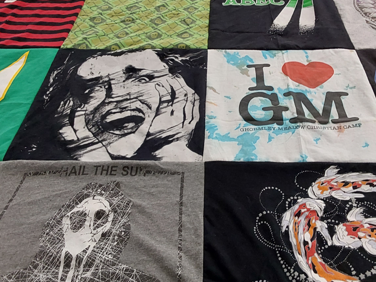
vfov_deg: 35.8
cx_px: 218
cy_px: 109
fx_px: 435
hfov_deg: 46.6
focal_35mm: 40
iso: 125
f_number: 1.9
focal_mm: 2.91
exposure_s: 1/60
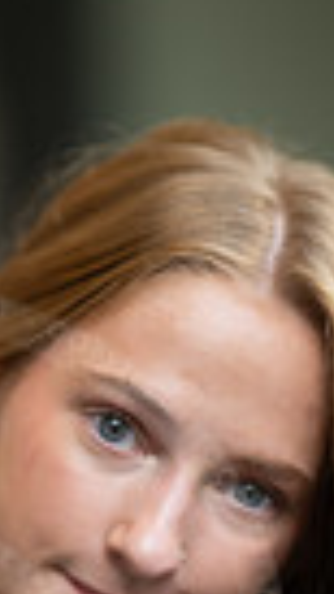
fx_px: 4616
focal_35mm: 293
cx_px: -13
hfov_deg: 4.1
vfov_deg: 7.3
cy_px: 806
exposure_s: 1/500
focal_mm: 85
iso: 250
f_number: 1.2
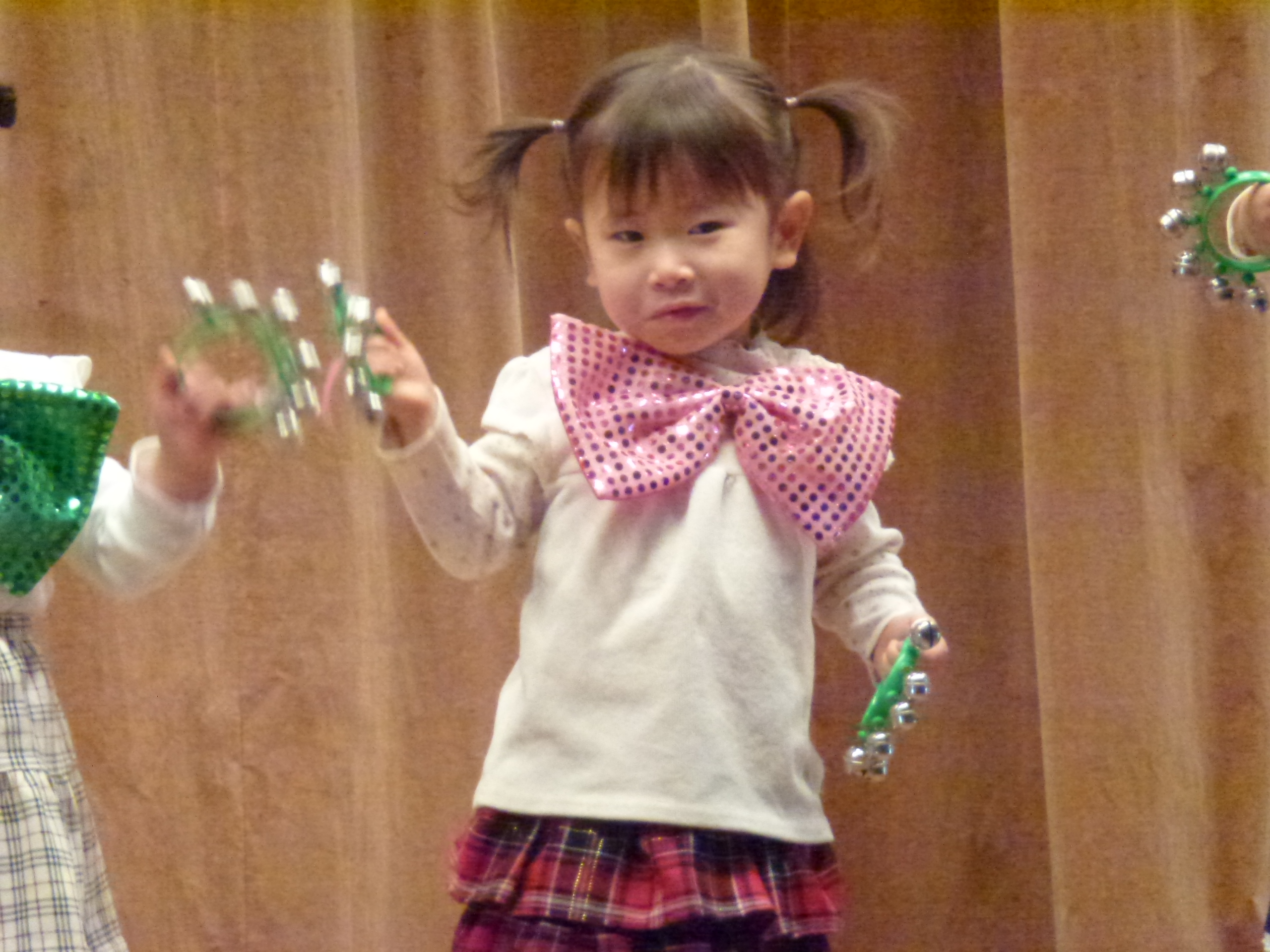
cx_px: 635
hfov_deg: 5.2
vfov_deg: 3.9
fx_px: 14088
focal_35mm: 384
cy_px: 476
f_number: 5.9
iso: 1600
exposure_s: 1/60
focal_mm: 68.8
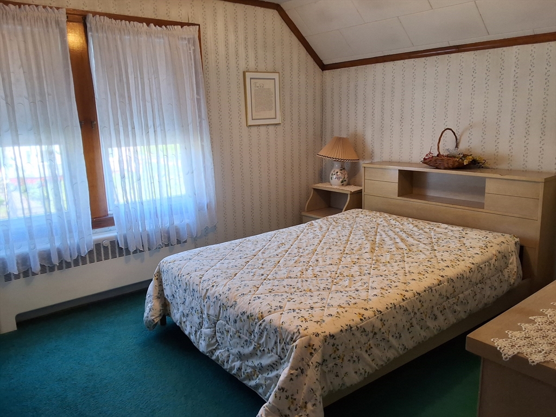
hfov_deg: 63.4
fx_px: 450
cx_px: 278
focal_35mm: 28
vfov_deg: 49.7
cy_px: 208
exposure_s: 1/40
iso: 64
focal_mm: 2.91
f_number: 1.9
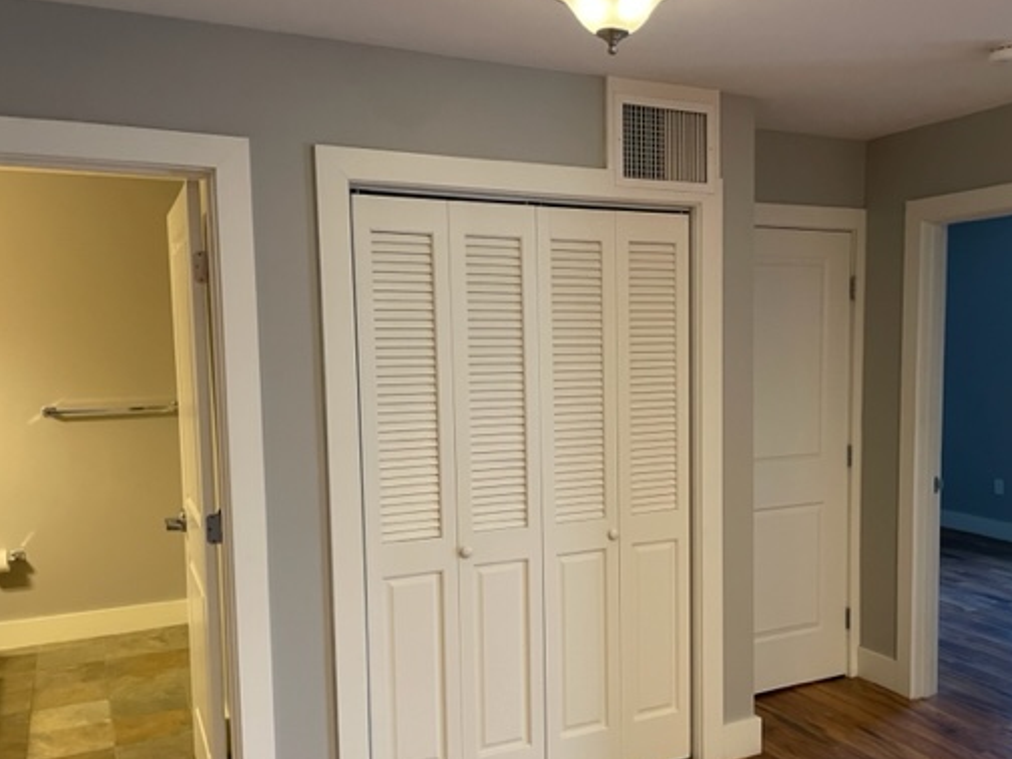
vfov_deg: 42.8
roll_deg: +0.9
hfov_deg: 54.9
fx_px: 965
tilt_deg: -6.1
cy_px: 452
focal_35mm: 33
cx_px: 618
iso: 250
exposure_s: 1/60
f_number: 1.6
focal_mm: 4.2
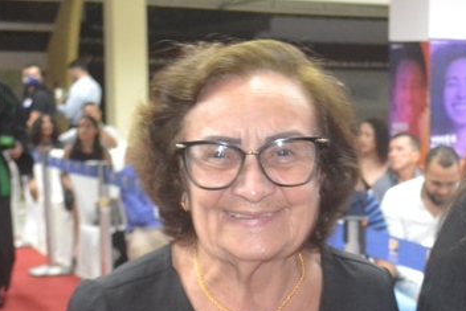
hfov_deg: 26.3
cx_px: 398
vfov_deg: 18.1
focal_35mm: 75
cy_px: 215
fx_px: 971
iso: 3200
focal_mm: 22
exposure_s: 1/60
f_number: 4
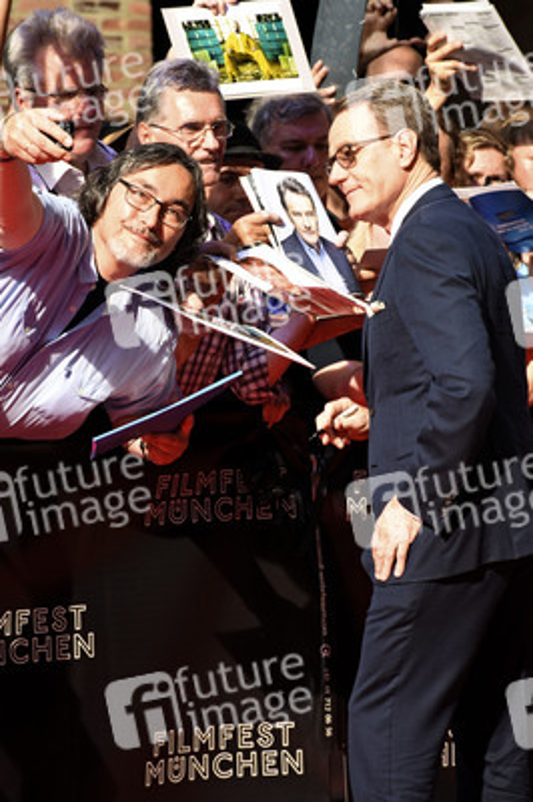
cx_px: 266
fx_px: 4071
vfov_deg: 11.2
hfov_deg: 7.5
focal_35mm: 183
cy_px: 401
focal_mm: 122
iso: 200
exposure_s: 1/160
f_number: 7.1
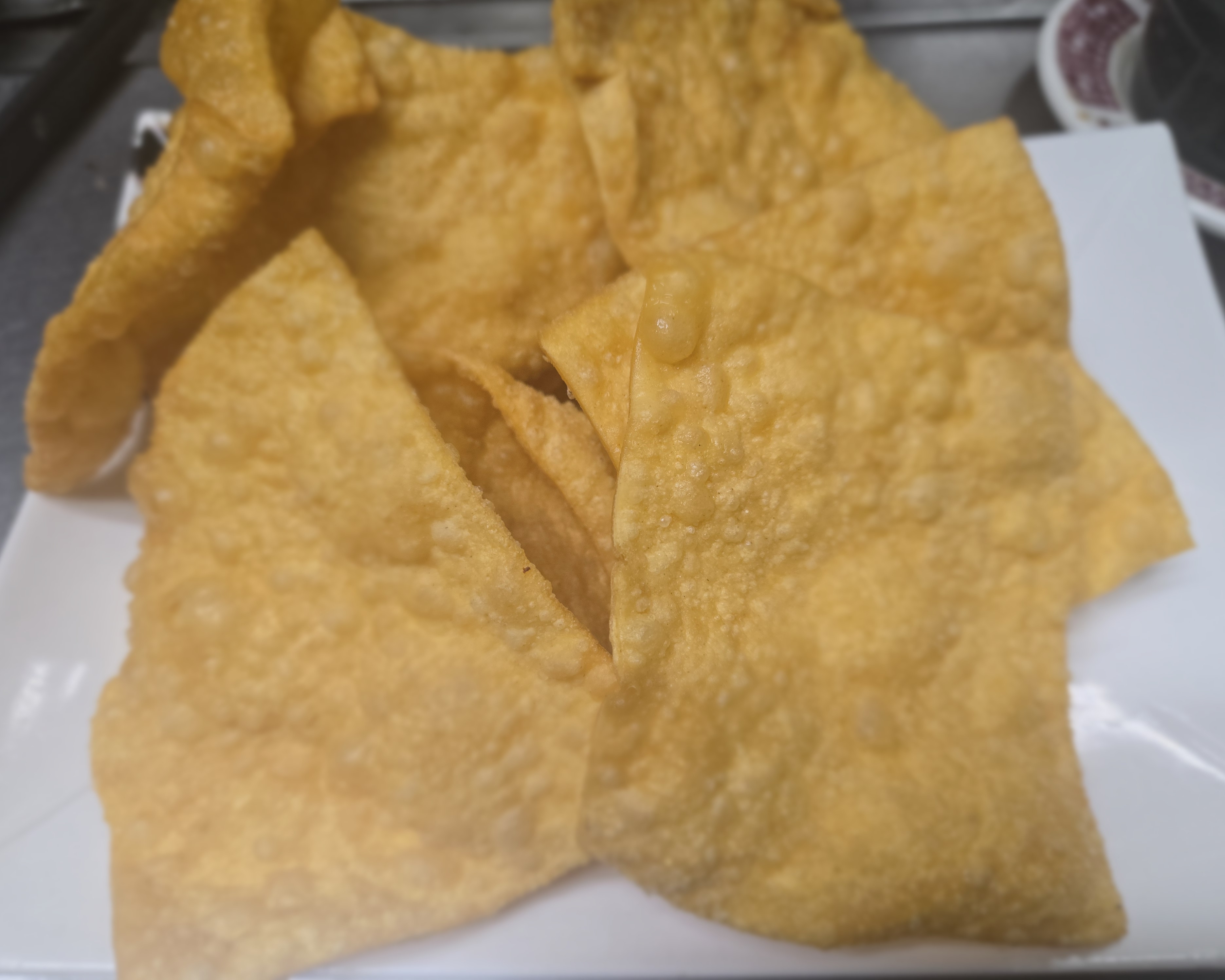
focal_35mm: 24
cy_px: 489
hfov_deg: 70.3
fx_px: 870
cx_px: 618
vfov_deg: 58.8
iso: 160
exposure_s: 1/60
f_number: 1.8
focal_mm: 5.4
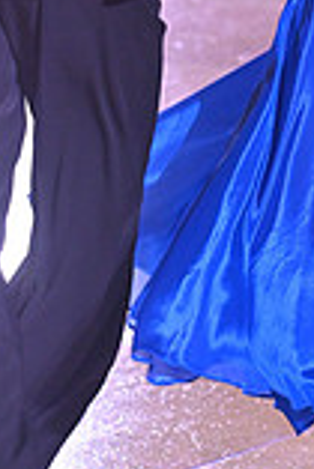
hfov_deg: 3.7
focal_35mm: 376
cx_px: 411
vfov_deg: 5.4
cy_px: -245
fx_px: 4908
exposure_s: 1/320
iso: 3200
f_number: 5
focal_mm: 102
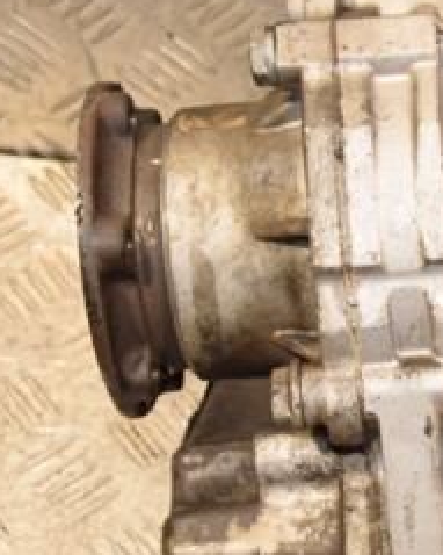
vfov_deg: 17.0
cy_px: 323
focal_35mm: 113
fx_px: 1853
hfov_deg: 13.2
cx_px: 557
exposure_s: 1/200
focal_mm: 32
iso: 800
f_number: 5.6
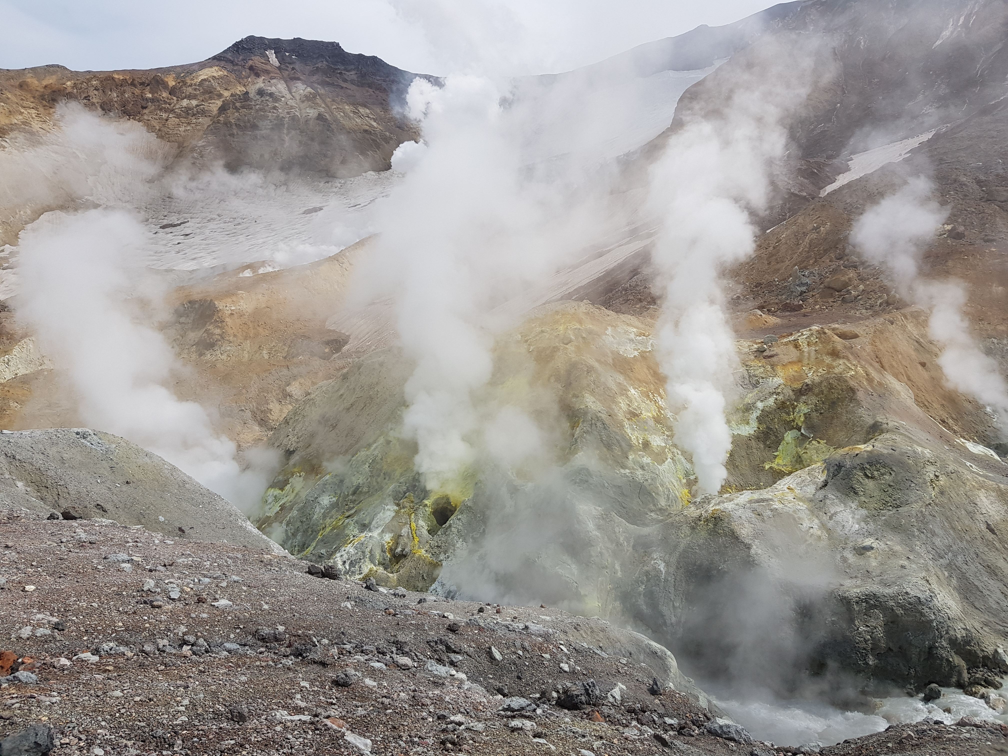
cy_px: 378
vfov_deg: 53.1
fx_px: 757
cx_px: 504
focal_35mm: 26
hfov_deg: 67.3
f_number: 1.7
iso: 40
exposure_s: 1/4208
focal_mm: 4.2
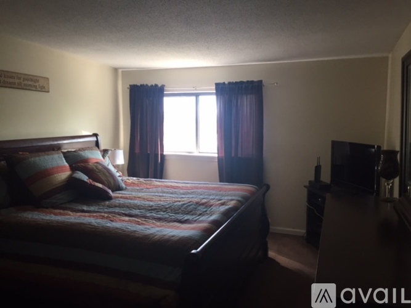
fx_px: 344
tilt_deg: -5.7
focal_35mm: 29
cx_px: 206
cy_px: 154
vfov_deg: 48.2
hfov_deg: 61.7
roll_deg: -0.5
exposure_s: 1/30
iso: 32
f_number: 2.2
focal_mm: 4.15
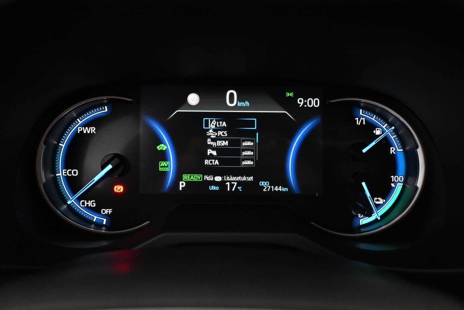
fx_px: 425
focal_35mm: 33
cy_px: 155
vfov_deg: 40.0
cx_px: 232
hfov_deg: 57.2
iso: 4000
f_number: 4
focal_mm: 22
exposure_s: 1/40
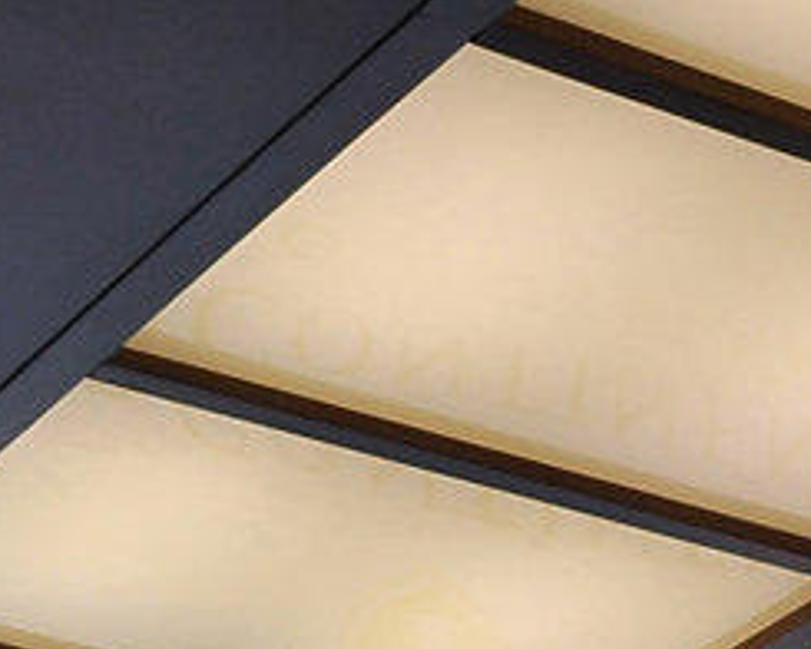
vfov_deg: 7.0
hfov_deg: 8.1
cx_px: 2787
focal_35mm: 188
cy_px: 2204
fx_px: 4512
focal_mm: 24
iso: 1000
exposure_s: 1/30
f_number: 8
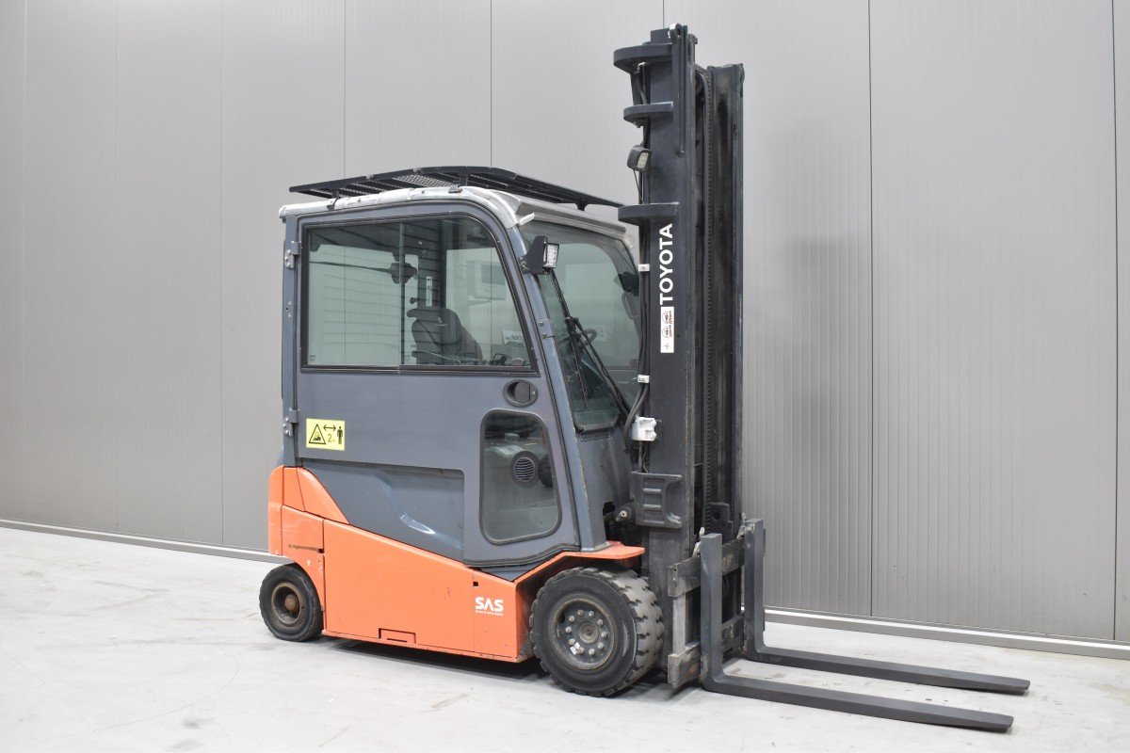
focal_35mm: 34
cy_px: 376
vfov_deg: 38.4
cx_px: 565
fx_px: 1083
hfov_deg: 55.1
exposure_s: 1/20
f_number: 5
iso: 1250
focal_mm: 23
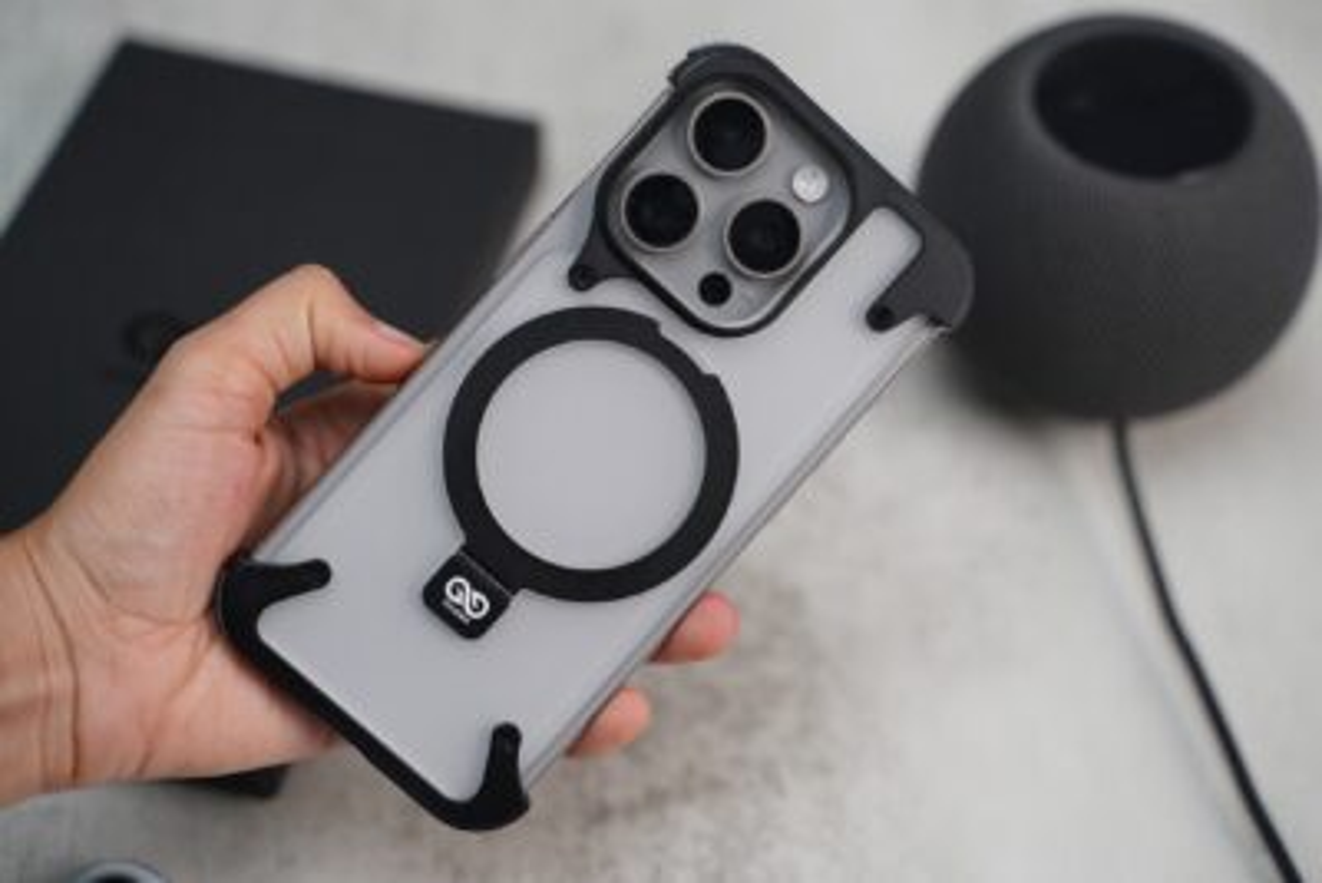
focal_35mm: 66
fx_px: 2424
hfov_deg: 30.5
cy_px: 442
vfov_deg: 20.6
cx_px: 661
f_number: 3.5
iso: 1600
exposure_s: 1/160
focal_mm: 66
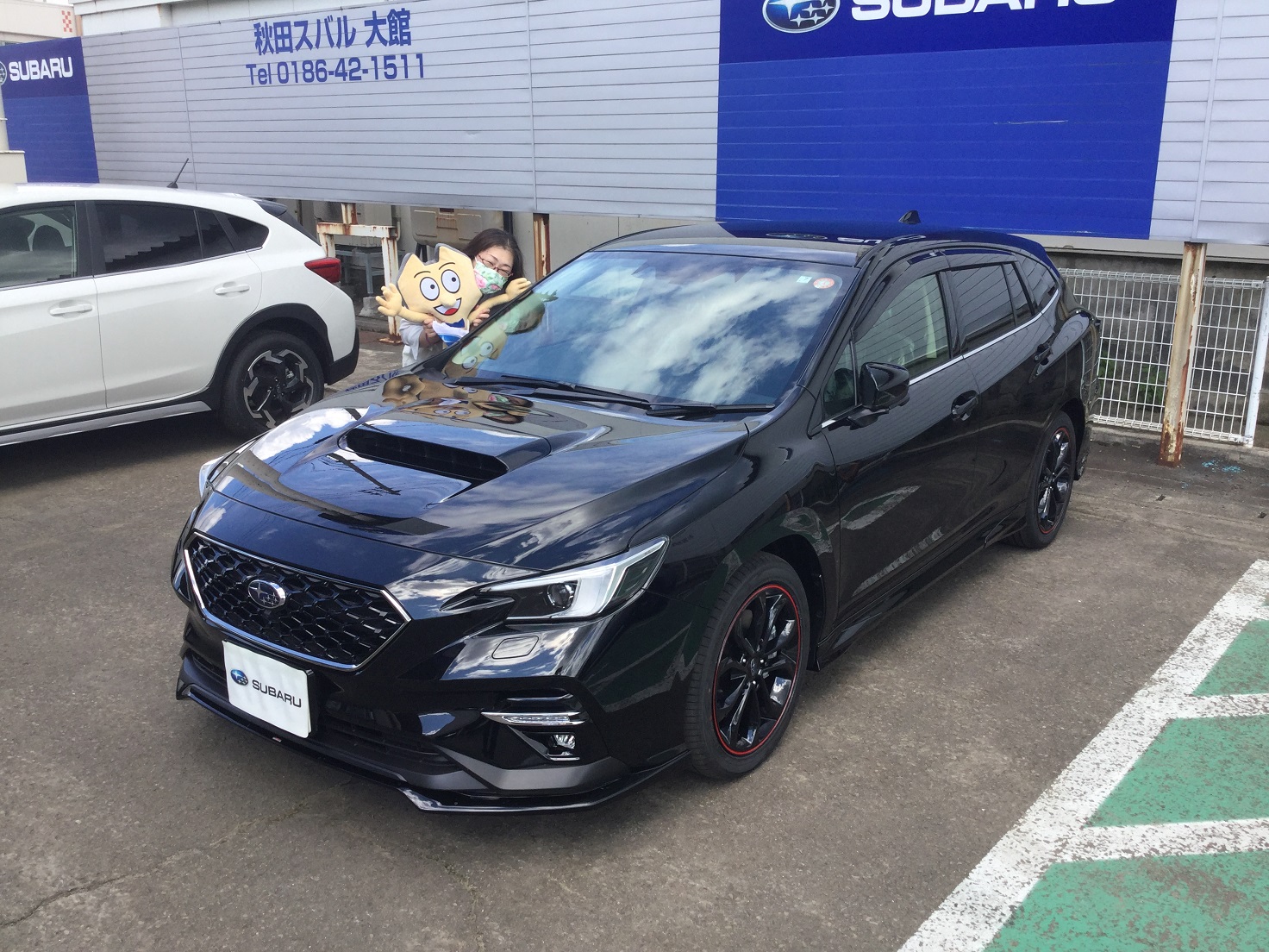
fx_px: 1136
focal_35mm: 31
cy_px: 476
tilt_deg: -18.2
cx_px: 634
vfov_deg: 45.4
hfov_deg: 58.4
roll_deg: -2.5
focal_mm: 3.3
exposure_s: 1/409
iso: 25
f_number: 2.4
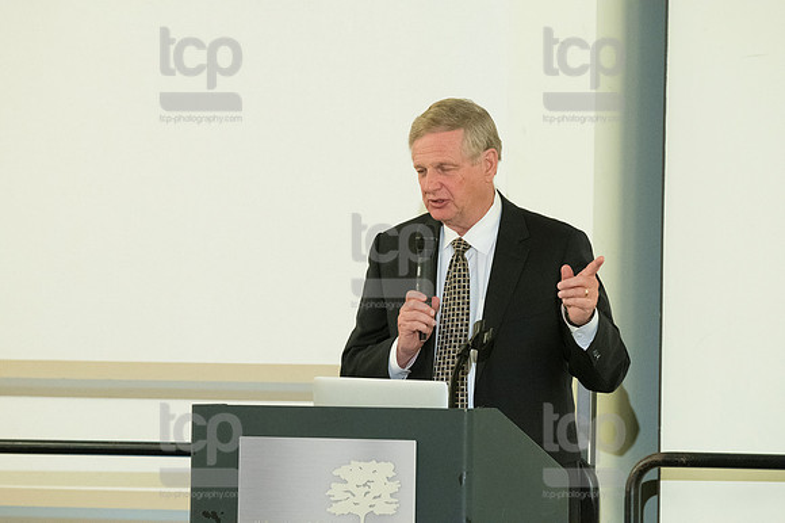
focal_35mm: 300
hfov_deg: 6.9
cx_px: 392
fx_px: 6538
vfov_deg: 4.6
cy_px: 262
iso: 3200
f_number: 4.5
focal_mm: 200
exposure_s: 1/400
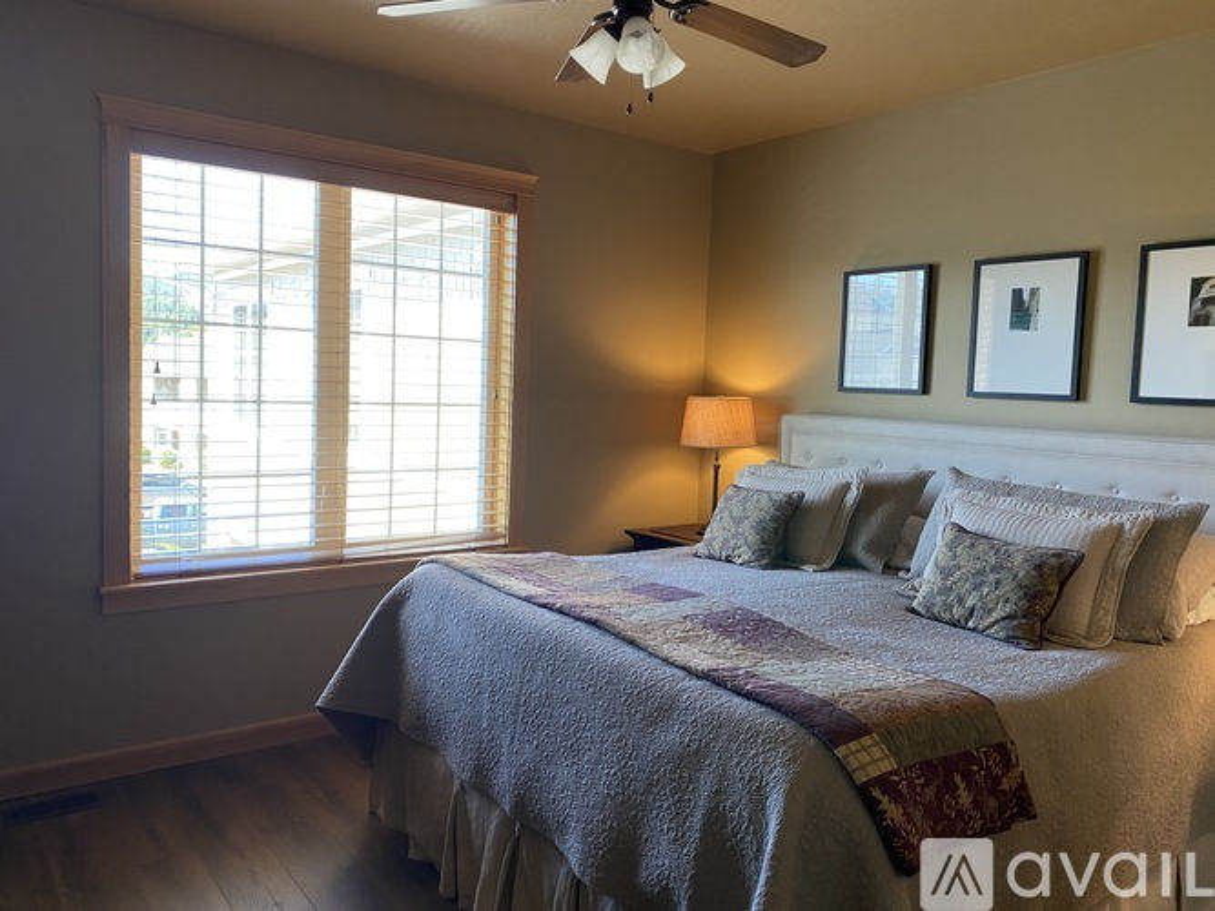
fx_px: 912
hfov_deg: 67.3
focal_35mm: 26
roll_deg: -1.9
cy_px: 456
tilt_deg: -5.2
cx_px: 608
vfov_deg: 53.0
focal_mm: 4.25
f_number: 1.8
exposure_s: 1/60
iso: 100
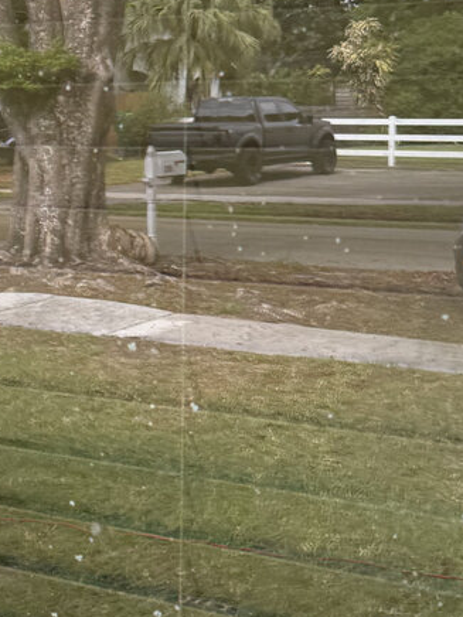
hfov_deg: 16.5
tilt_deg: -6.8
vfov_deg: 22.2
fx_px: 1569
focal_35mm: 88
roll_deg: -1.5
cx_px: 13
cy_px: 228
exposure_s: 1/430
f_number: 1.78
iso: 80
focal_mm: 6.76
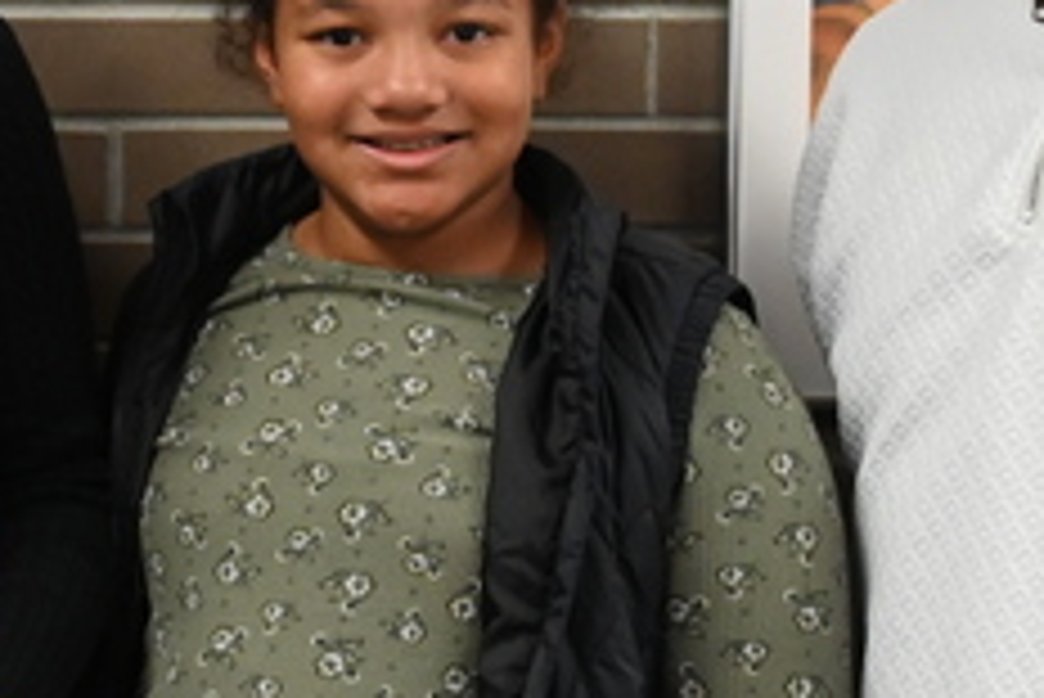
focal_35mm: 163
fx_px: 4730
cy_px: 124
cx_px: -261
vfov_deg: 8.4
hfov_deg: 12.3
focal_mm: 37
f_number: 4
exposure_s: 1/125
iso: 3200
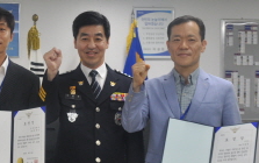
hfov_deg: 24.7
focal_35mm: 82
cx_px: 43
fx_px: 580
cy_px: 82
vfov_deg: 16.0
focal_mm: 24
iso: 400
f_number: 4.5
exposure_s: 1/80
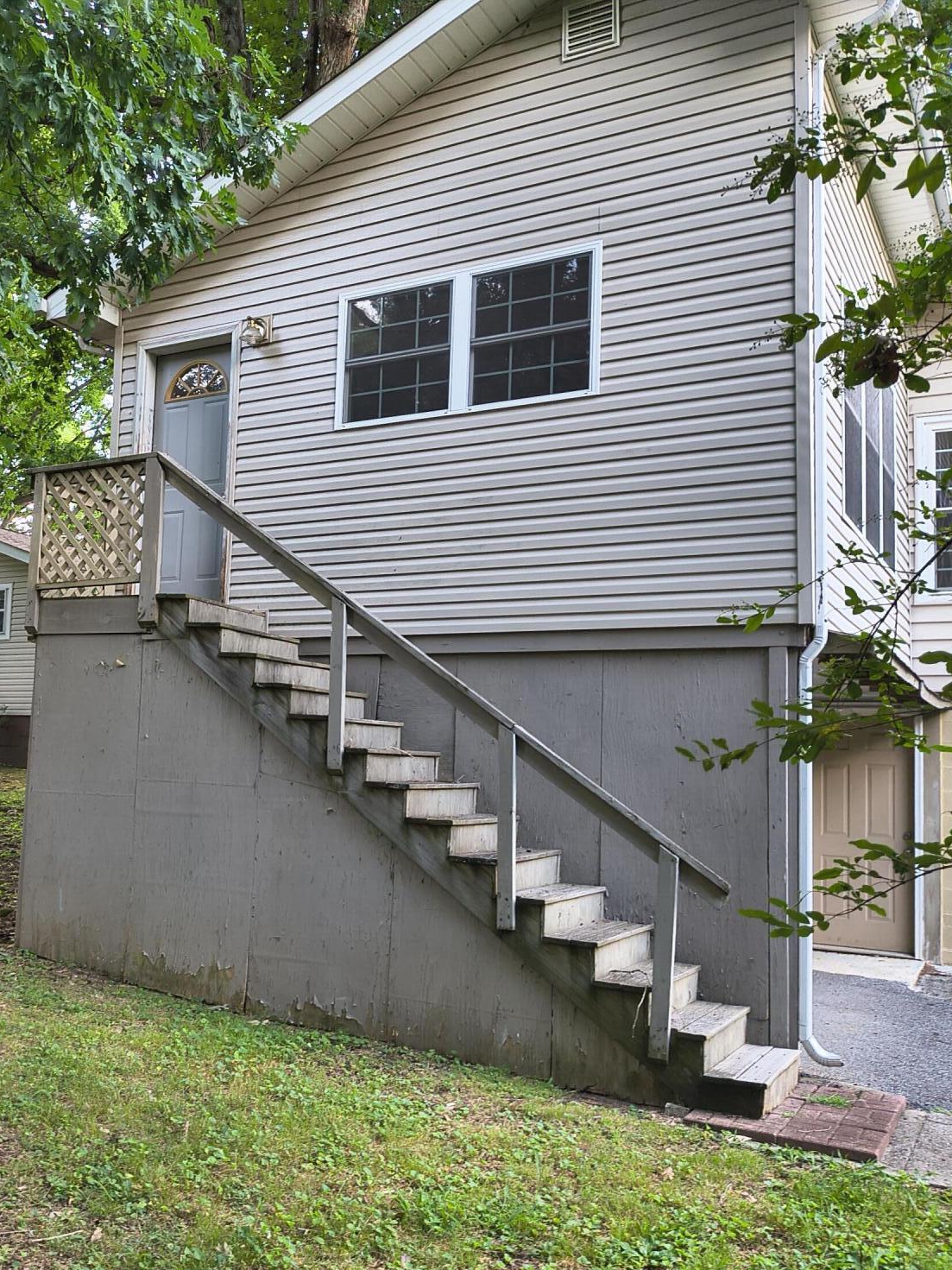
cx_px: 267
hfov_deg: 40.9
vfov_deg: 54.0
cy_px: 647
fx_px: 1247
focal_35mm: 34
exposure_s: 1/120
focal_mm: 4.68
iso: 129
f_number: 1.7
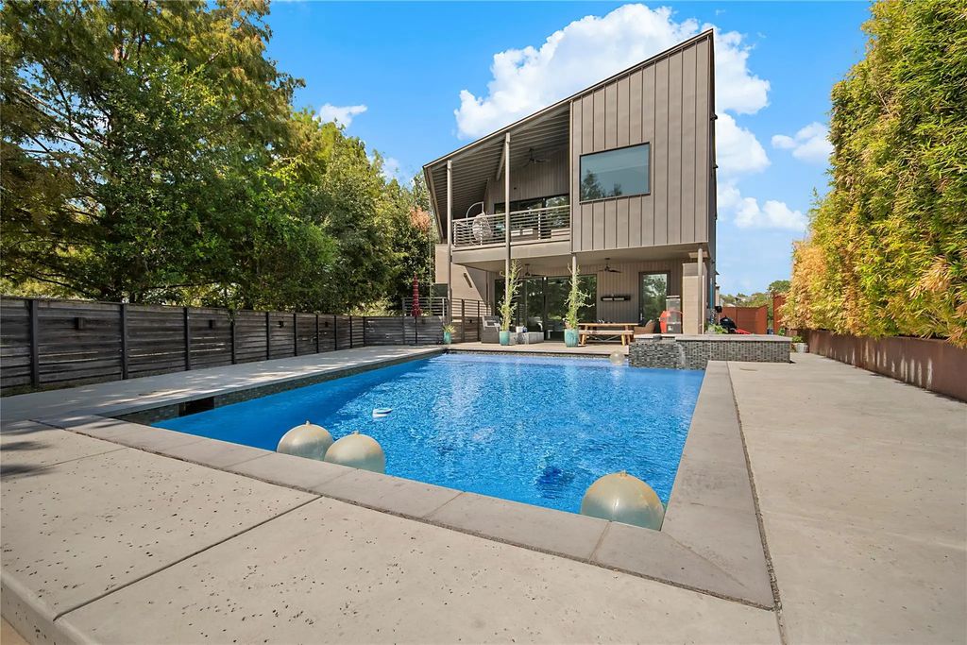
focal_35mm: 15
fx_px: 403
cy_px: 322
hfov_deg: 100.4
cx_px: 484
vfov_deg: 77.3
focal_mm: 10
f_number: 8
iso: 100
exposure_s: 1/800
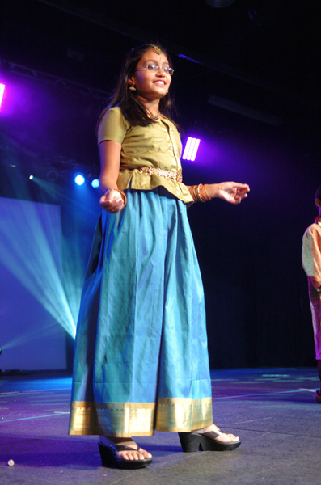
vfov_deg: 41.2
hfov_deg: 27.9
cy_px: 242
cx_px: 160
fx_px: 645
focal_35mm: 48
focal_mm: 32
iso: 800
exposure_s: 1/100
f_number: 2.8
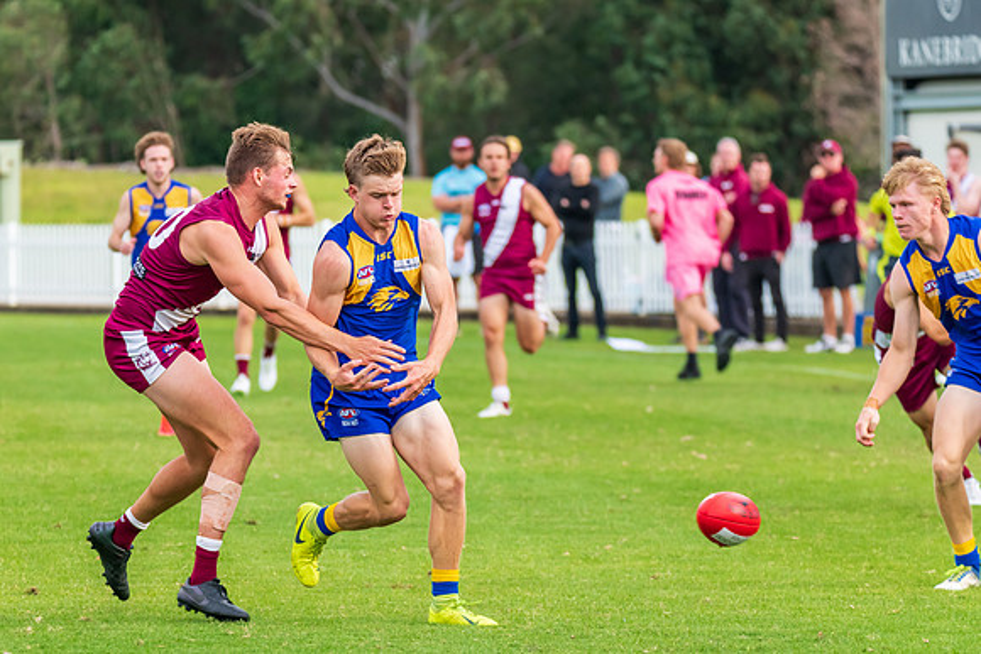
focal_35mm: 291
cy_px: 276
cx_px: 394
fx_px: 7939
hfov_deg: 7.1
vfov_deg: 4.7
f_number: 5.6
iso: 800
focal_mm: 240
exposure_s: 1/1250
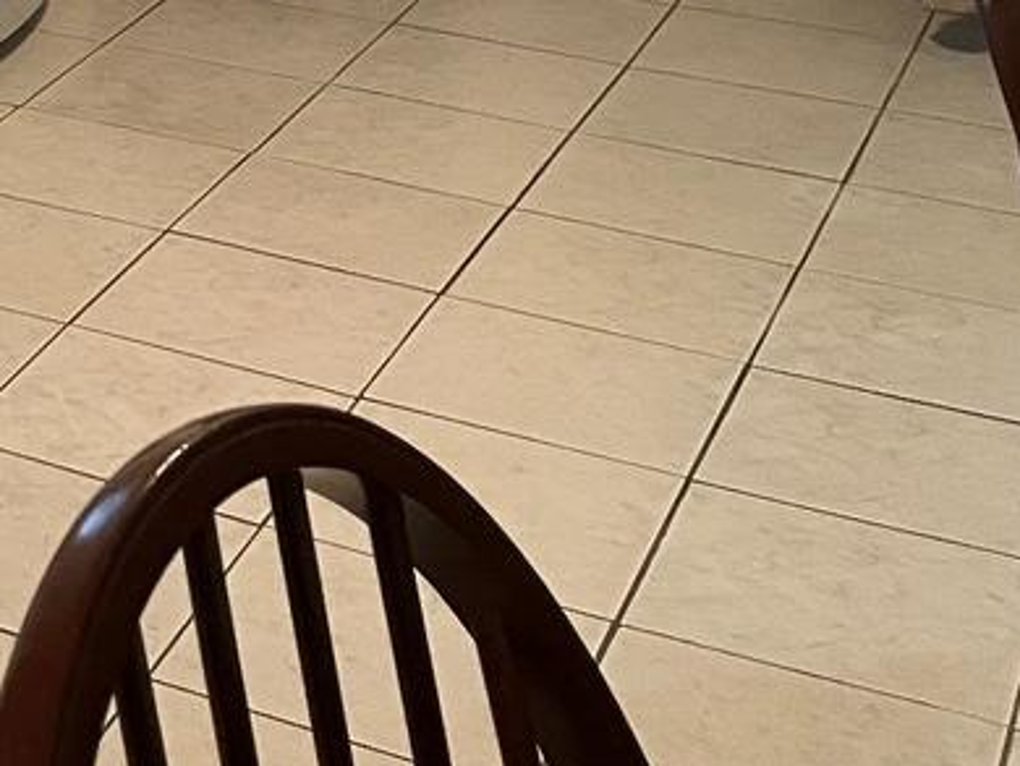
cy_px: -638
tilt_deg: -5.4
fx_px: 2830
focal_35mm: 96
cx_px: -670
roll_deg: +0.1
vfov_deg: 13.7
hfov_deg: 17.5
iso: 320
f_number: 1.6
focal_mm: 5.1
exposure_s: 1/60
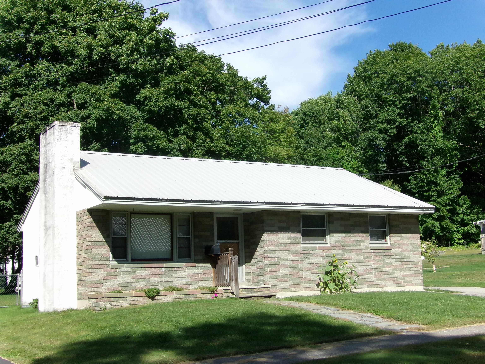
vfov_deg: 29.7
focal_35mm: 49
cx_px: 242
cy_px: 182
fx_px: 687
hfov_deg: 38.9
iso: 200
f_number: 8.93
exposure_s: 1/400
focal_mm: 8.7
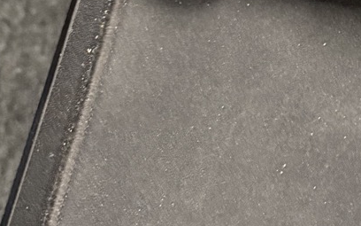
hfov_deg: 17.5
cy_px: -132
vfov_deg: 11.7
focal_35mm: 106
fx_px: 1043
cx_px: 554
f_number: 1.78
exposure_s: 1/58
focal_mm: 6.76
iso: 800
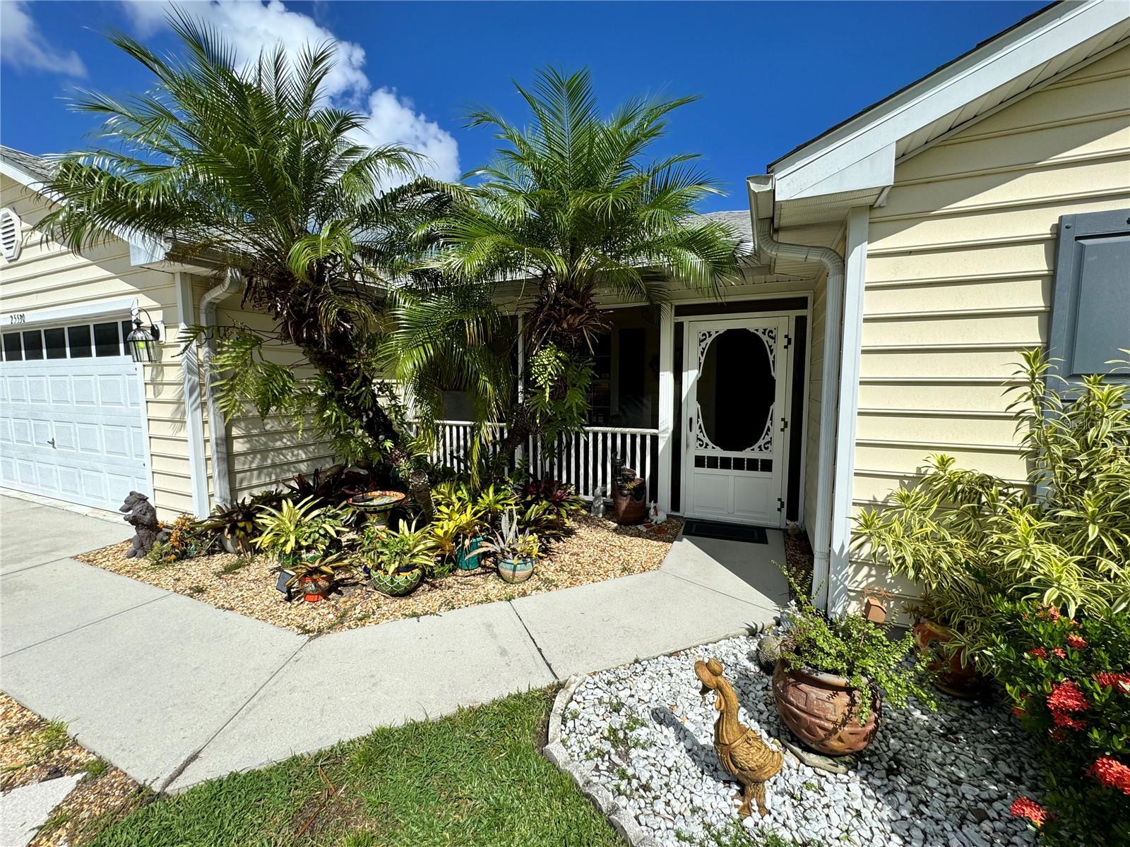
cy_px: 424
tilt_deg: -6.2
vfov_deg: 85.7
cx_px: 565
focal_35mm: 14
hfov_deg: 102.1
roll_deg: -0.2
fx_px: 457
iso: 50
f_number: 2.2
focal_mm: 2.22
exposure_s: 1/1637
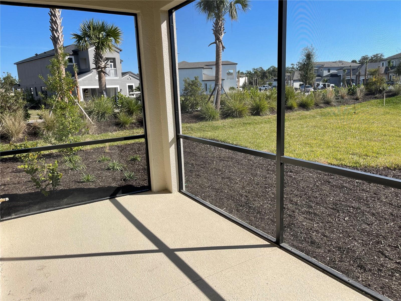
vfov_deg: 53.1
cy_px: 150
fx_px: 301
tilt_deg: -11.4
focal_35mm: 26
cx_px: 200
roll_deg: +2.8
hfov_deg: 67.3
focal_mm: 5.1
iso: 32
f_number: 1.6
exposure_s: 1/2545
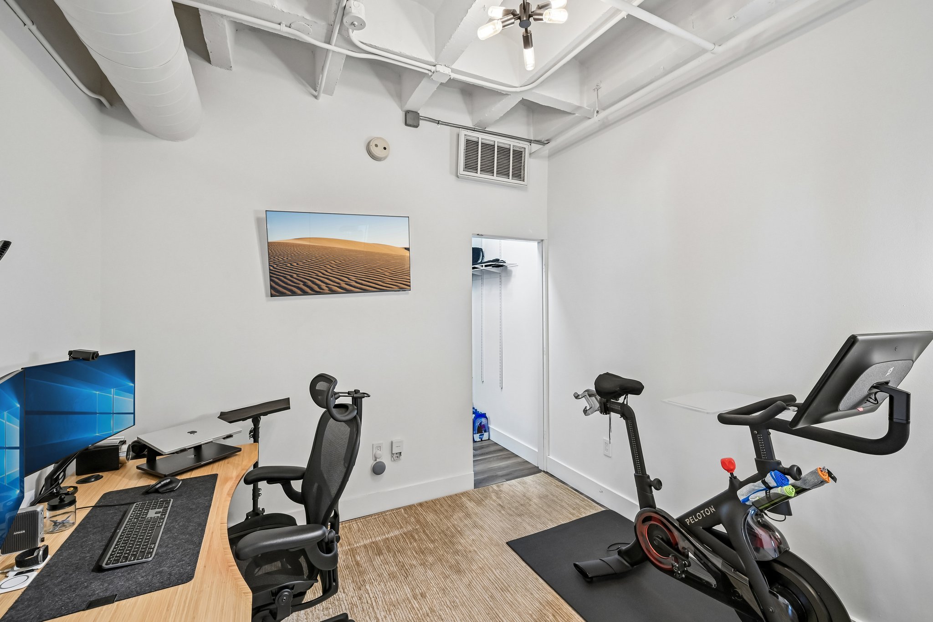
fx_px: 389
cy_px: 311
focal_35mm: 15
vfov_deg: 77.3
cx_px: 466
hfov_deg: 100.4
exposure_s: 1/15
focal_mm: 15
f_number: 8
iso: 1250
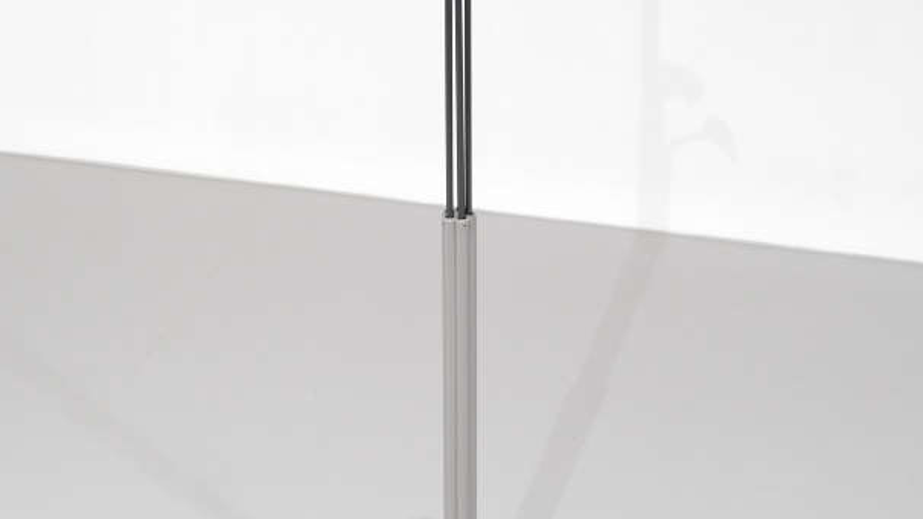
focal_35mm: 110
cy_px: 181
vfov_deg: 11.0
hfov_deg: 19.5
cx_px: 439
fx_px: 2692
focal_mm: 35
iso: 800
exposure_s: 1/52
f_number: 7.1
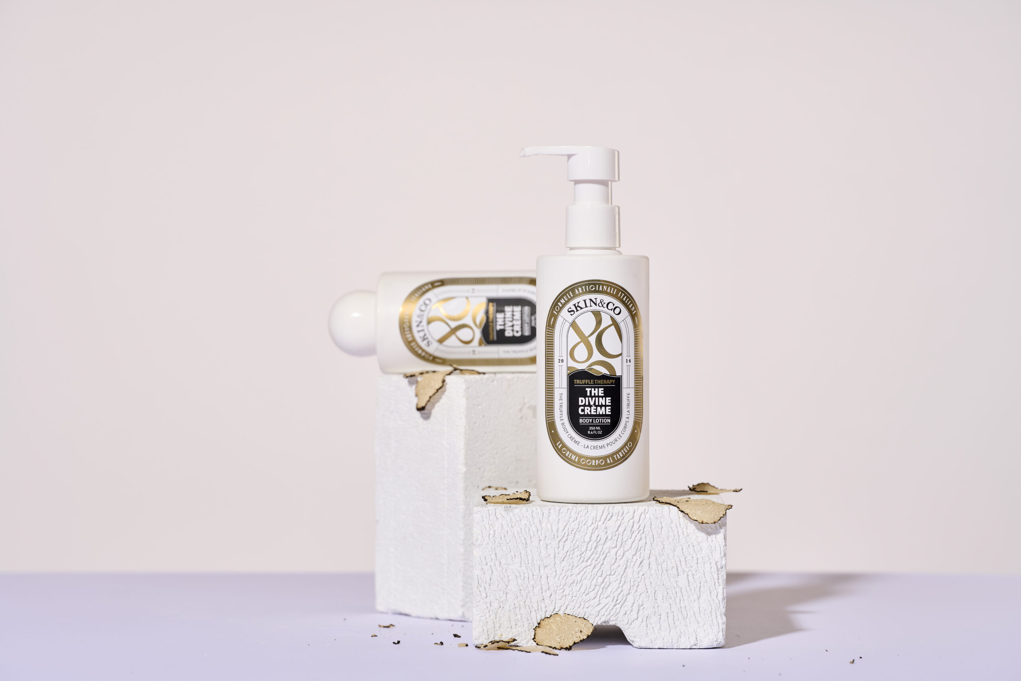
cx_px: 510
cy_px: 340
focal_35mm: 105
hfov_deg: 19.5
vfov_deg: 13.0
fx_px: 2978
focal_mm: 105
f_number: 7.1
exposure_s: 1/160
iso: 64
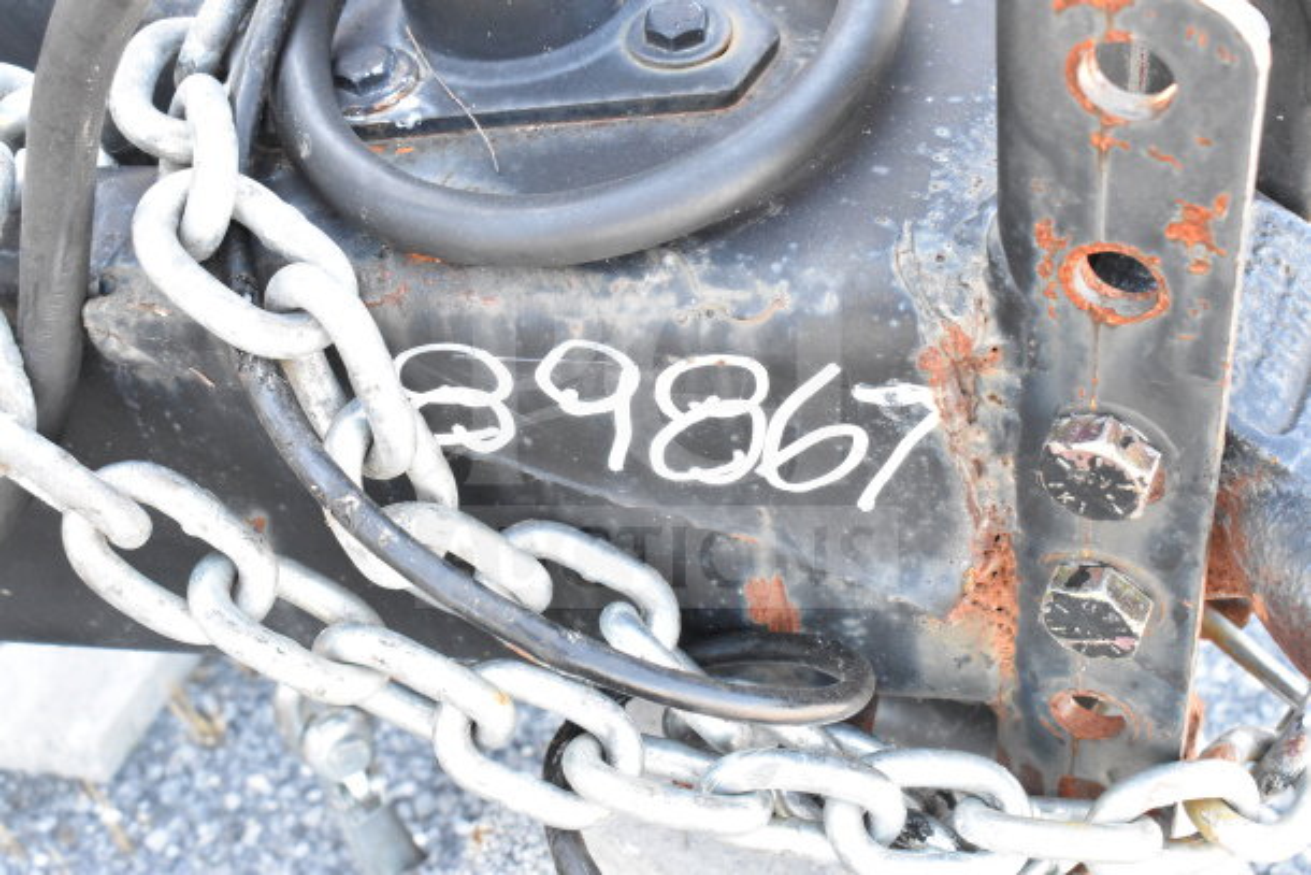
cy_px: 438
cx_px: 656
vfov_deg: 25.1
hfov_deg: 36.9
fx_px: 1967
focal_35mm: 54
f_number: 10
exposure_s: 1/320
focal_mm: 36
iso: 6400
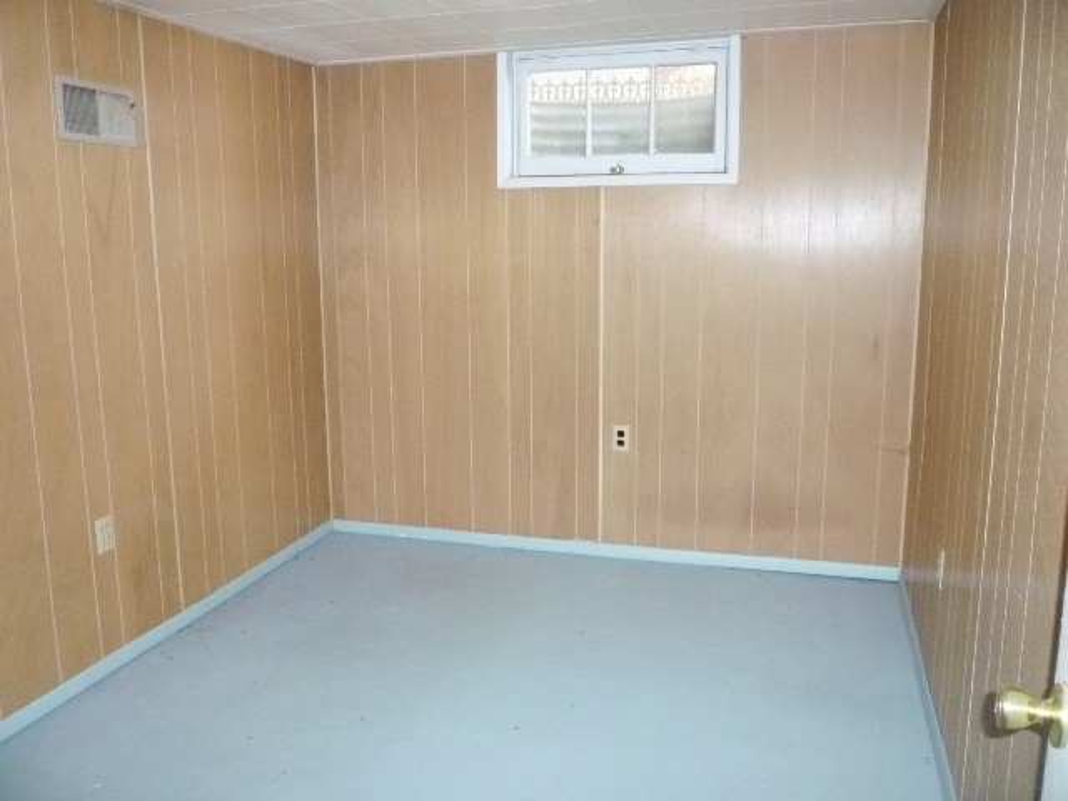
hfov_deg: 61.7
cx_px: 534
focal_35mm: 29
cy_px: 400
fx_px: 895
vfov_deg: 48.2
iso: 500
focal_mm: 5.2
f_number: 3.3
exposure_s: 1/30
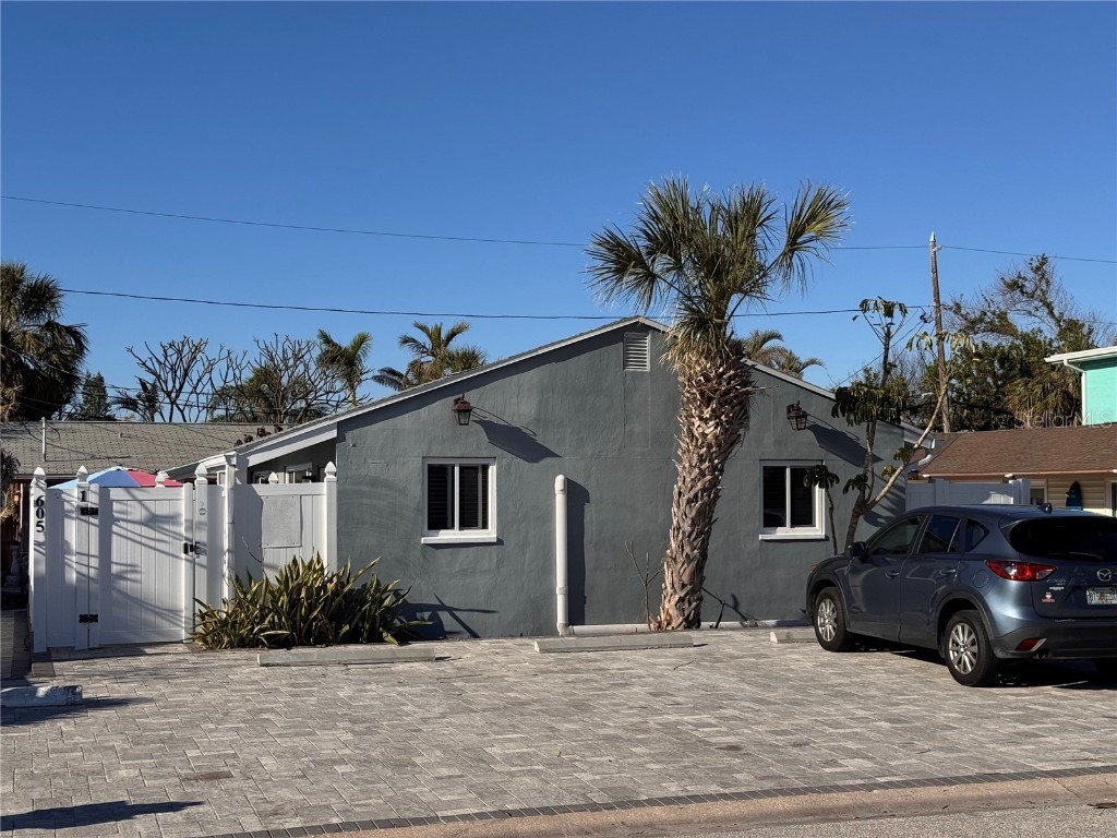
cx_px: 558
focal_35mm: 48
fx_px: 1549
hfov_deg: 39.7
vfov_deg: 30.3
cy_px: 419
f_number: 1.78
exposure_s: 1/5848
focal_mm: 6.76
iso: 64
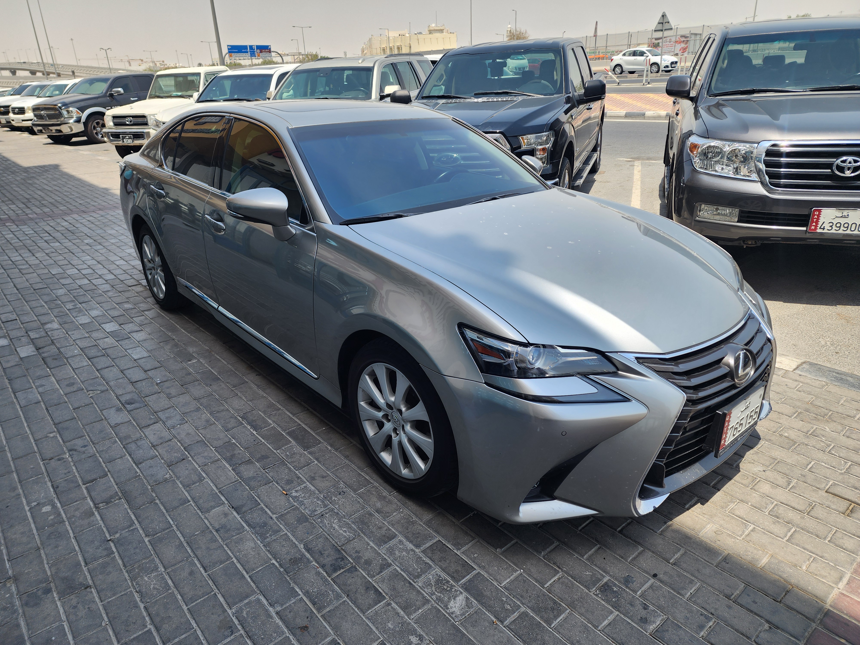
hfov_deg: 73.9
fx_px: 571
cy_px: 322
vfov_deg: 58.9
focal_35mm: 23
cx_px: 430
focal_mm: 6.4
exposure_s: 1/626
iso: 12
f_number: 1.8
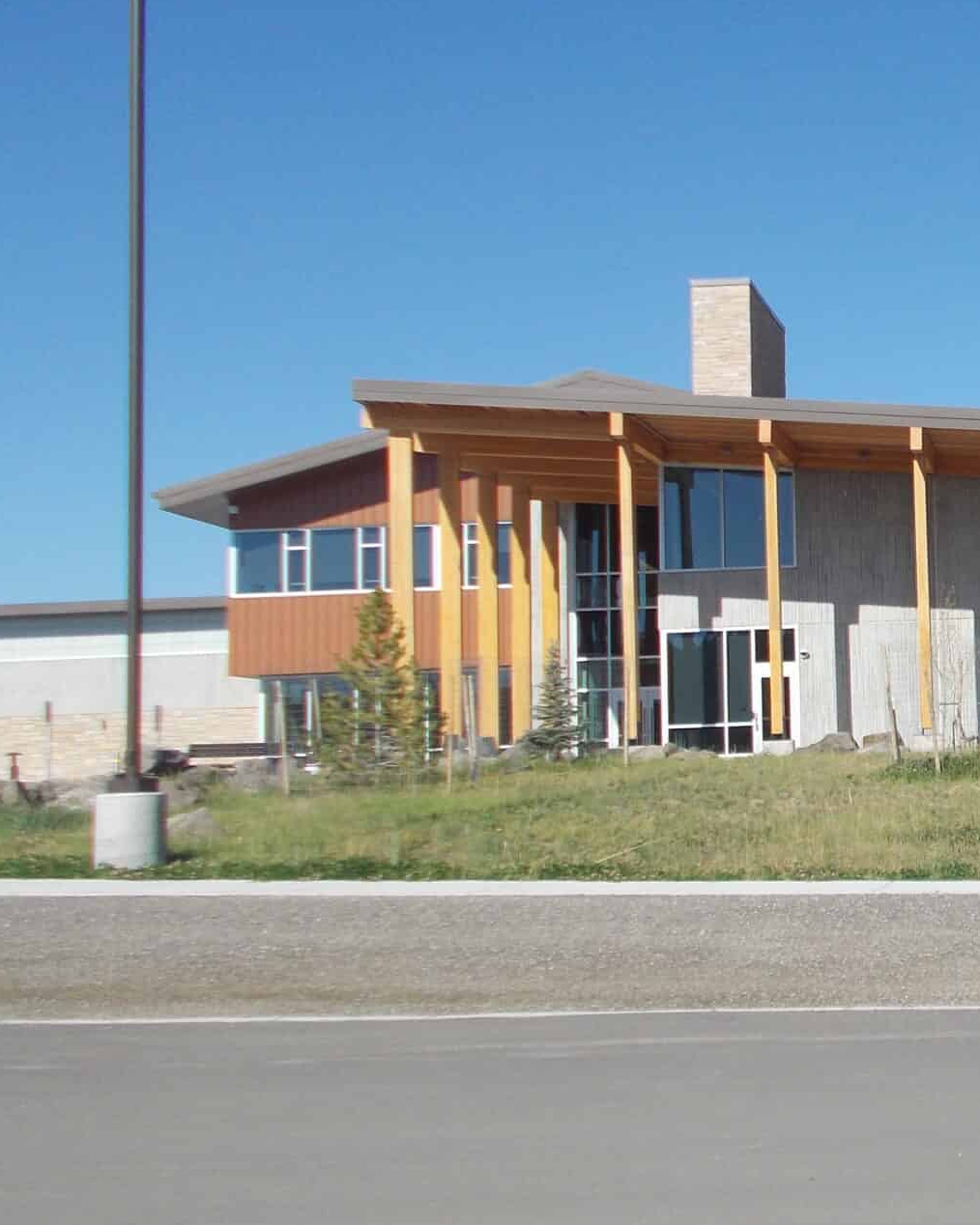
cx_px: 1179
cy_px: 566
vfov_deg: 28.3
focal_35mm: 67
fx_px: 2430
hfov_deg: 21.2
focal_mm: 6
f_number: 9.2
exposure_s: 1/125
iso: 80
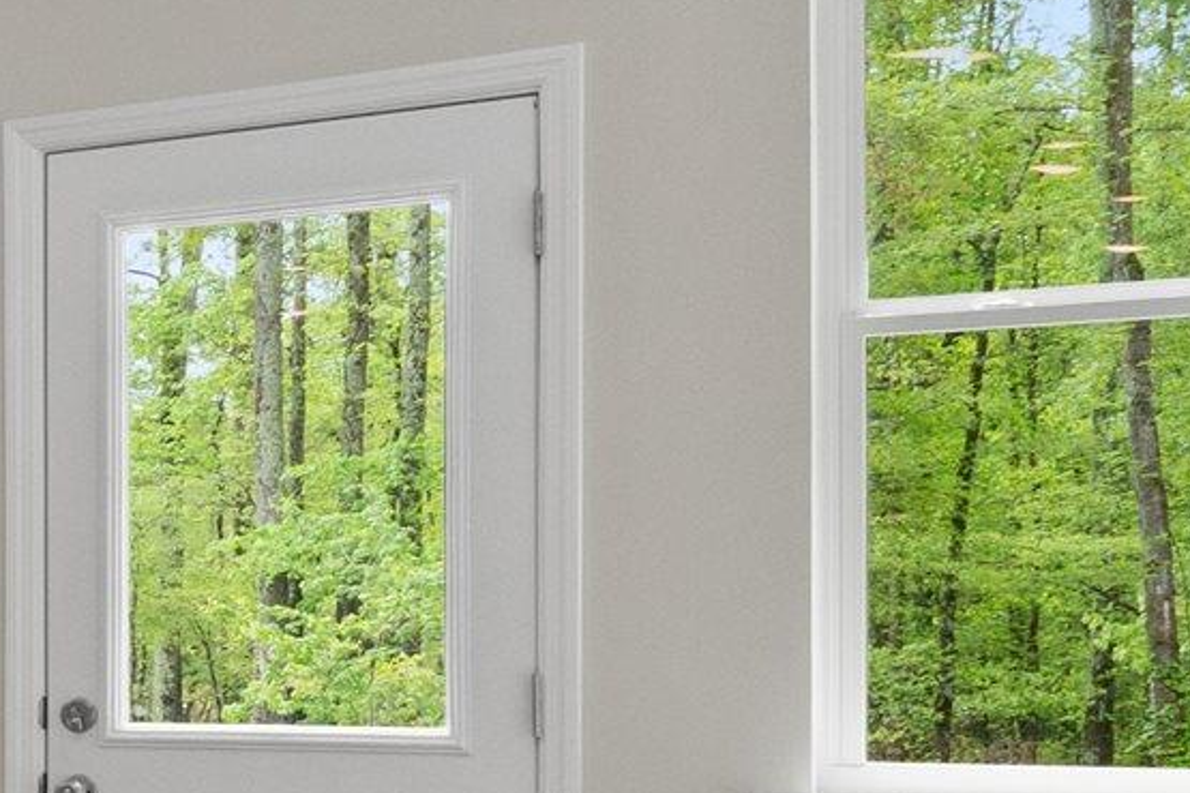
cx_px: -1098
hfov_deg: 18.0
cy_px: 774
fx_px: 2743
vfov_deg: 16.2
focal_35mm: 83
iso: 320
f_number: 8
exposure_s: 1/2.5
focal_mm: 10
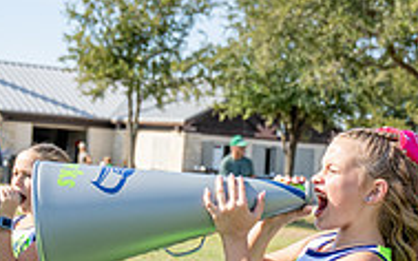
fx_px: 1002
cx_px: 363
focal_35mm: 88
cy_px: 261
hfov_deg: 23.1
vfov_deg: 14.6
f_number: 2.8
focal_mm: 26.3
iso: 100
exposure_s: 1/1250
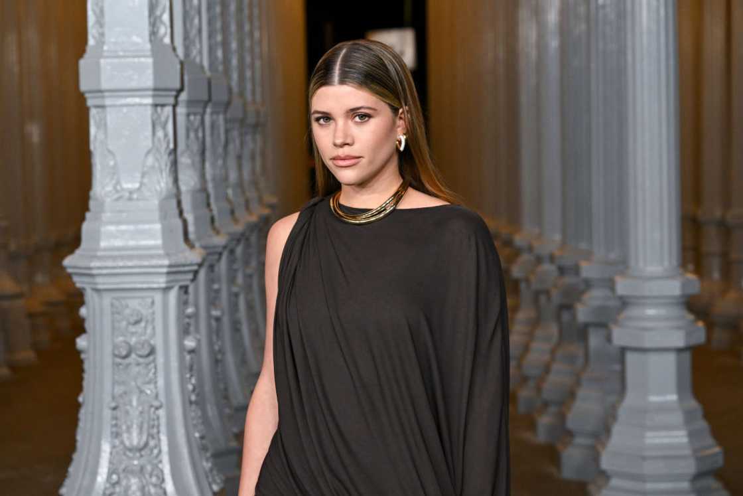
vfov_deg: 19.5
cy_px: 248
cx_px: 372
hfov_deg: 28.8
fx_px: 1445
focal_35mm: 70
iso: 3200
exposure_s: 1/500
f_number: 5
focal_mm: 70
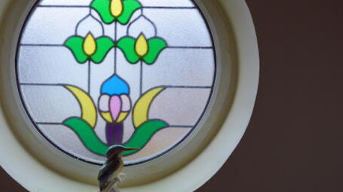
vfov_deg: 26.3
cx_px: 115
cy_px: 64
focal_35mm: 45
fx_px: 409
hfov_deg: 44.8
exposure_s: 1/125
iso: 220
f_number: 5.6
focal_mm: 20
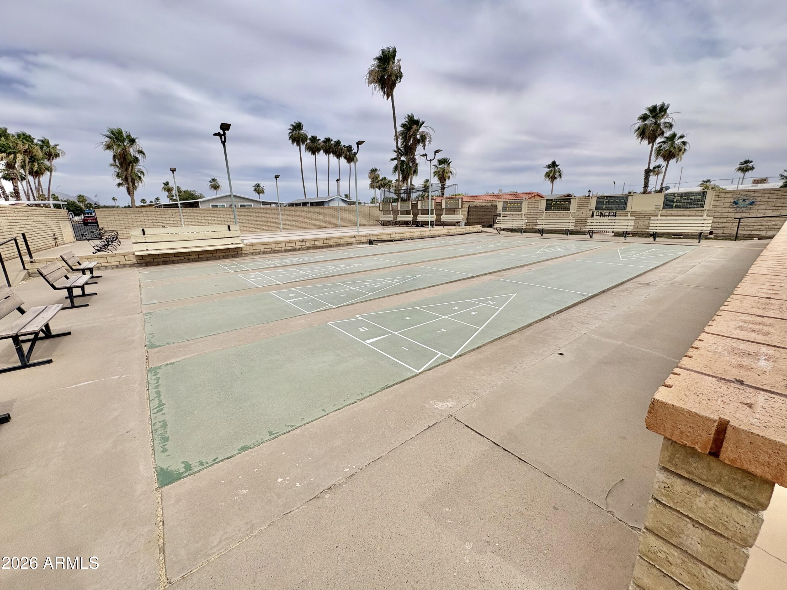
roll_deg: +1.5
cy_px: 295
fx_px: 318
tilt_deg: -16.3
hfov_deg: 102.1
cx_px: 394
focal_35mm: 14
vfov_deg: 85.7
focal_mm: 2.22
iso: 50
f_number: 2.2
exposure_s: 1/2415
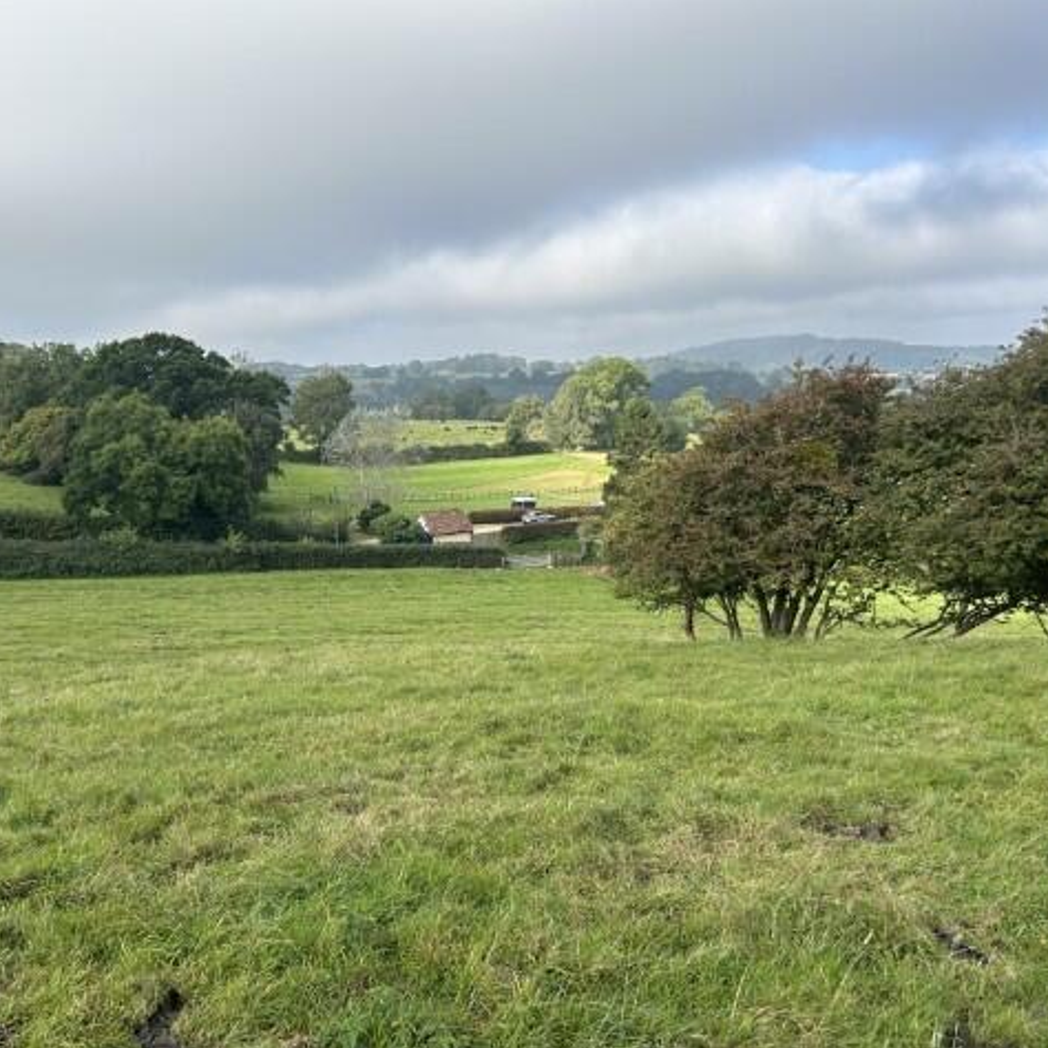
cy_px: 522
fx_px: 1062
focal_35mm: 31
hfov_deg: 52.4
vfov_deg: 52.5
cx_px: 473
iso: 50
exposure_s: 1/2513
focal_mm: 5.7
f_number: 1.5
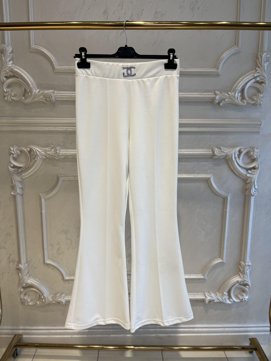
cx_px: 136
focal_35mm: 26
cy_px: 180
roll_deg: -0.4
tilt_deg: -10.3
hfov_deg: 53.1
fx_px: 271
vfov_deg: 67.3
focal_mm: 5.1
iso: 40
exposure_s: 1/277
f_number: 1.6
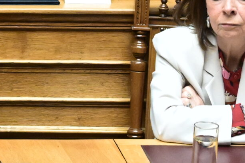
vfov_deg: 1.3
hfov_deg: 1.9
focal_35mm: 1065
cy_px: -142
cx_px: -182
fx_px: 7249
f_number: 5.6
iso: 8000
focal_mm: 170
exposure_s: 1/400
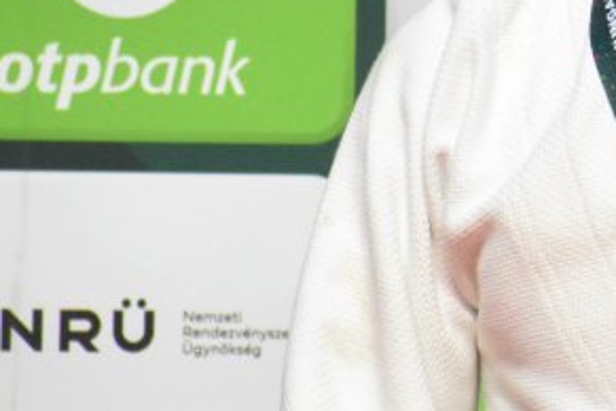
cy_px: 86
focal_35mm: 1163
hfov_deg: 1.8
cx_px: 804
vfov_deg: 1.2
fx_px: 19899
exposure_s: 1/640
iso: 6400
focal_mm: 220
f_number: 7.1
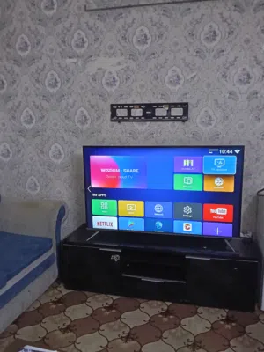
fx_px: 305
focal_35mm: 30
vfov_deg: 60.0
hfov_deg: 46.8
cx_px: 132
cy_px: 176
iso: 1250
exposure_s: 1/25
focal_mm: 3.98
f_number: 1.8
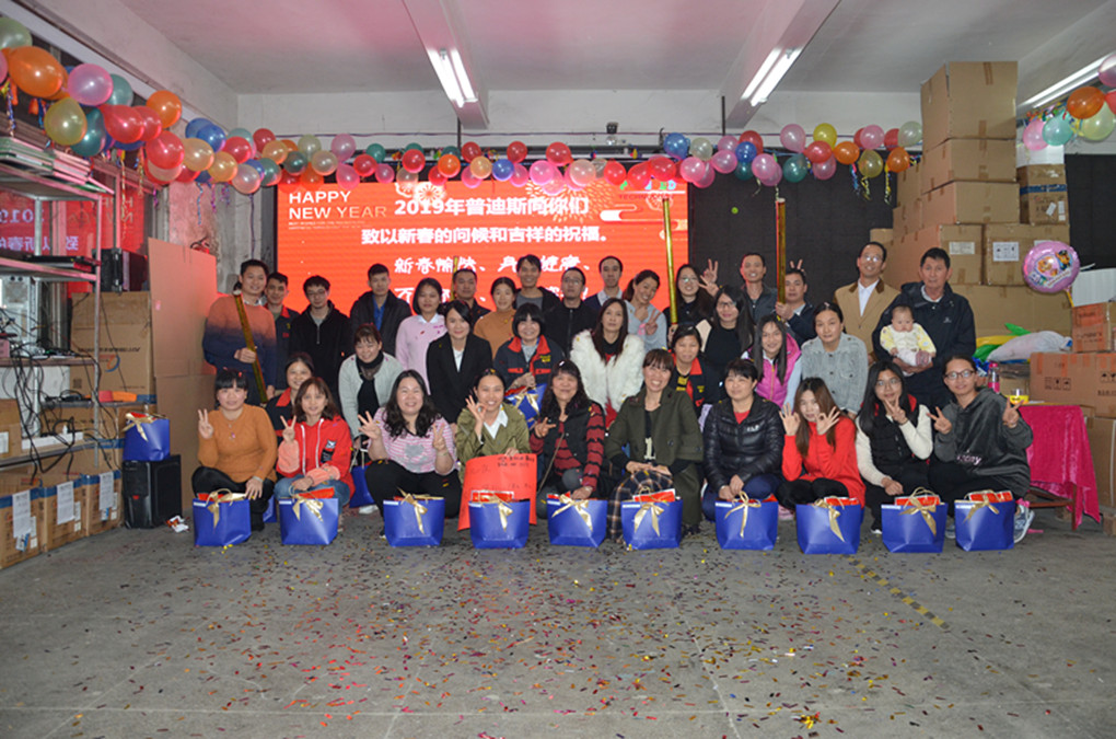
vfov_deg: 47.7
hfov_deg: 67.5
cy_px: 370
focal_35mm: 27
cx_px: 558
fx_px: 835
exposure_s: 1/60
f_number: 3.5
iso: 800
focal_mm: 18
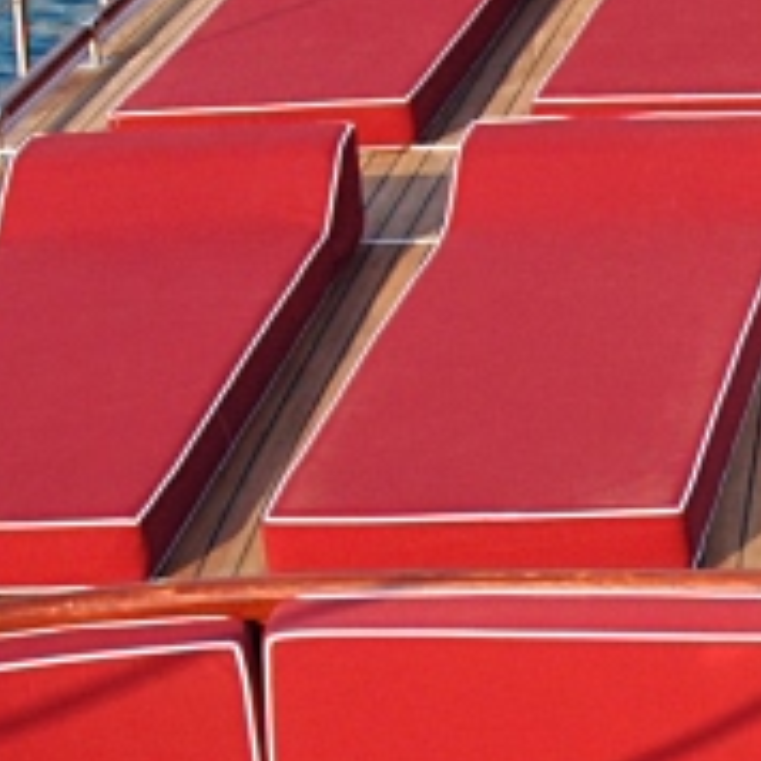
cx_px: 1039
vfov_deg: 9.9
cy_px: 767
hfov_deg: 9.7
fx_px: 4377
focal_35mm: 176
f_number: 3.8
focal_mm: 24
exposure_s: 1/1600
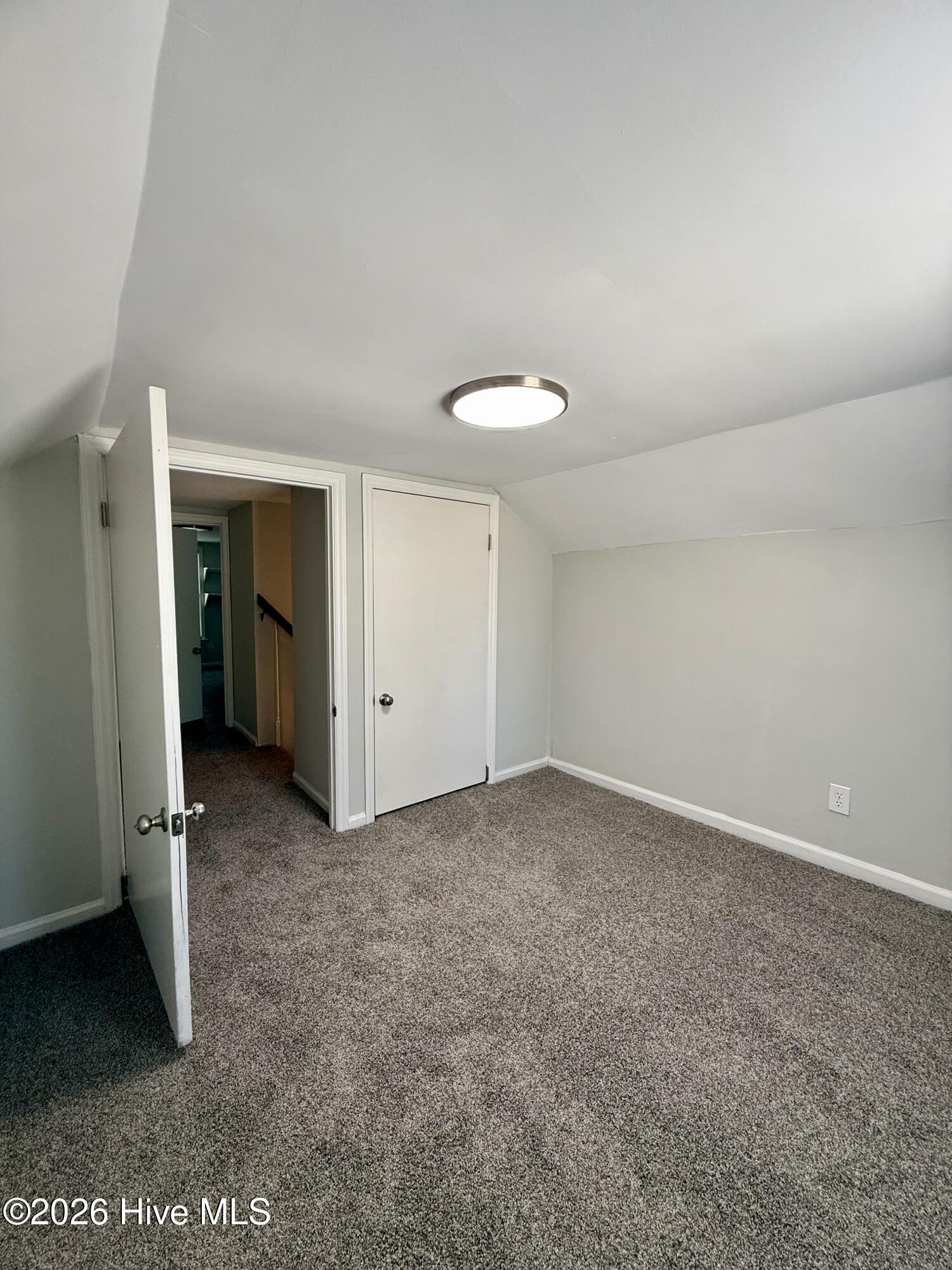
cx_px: 476
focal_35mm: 14
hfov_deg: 85.7
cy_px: 635
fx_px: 513
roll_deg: -1.0
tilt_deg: -4.7
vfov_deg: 102.1
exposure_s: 1/120
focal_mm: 2.22
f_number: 2.2
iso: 200
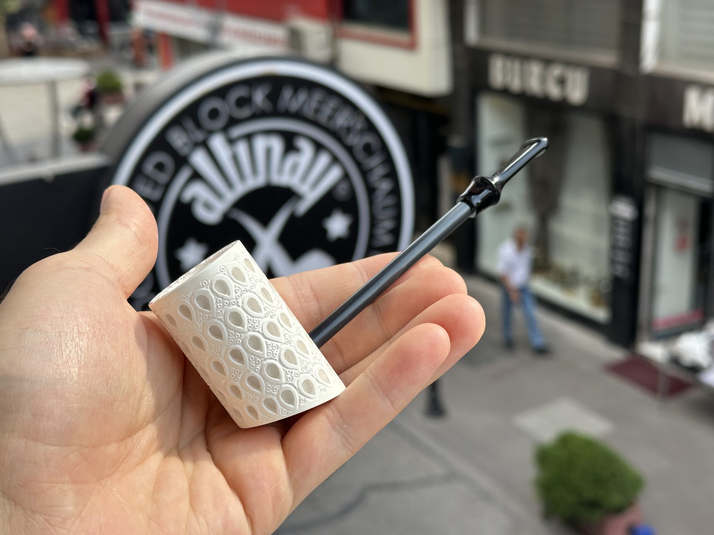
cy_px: 268
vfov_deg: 30.3
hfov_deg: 39.7
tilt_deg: -20.2
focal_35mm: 48
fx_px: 990
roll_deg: +2.9
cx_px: 357
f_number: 1.78
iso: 64
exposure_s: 1/843
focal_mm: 6.86
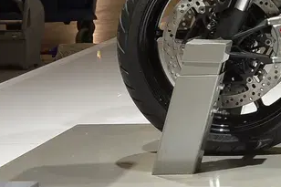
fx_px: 1155
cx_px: 519
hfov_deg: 12.6
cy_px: -93
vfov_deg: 9.0
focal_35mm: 148
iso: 800
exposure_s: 1/160
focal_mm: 38
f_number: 8
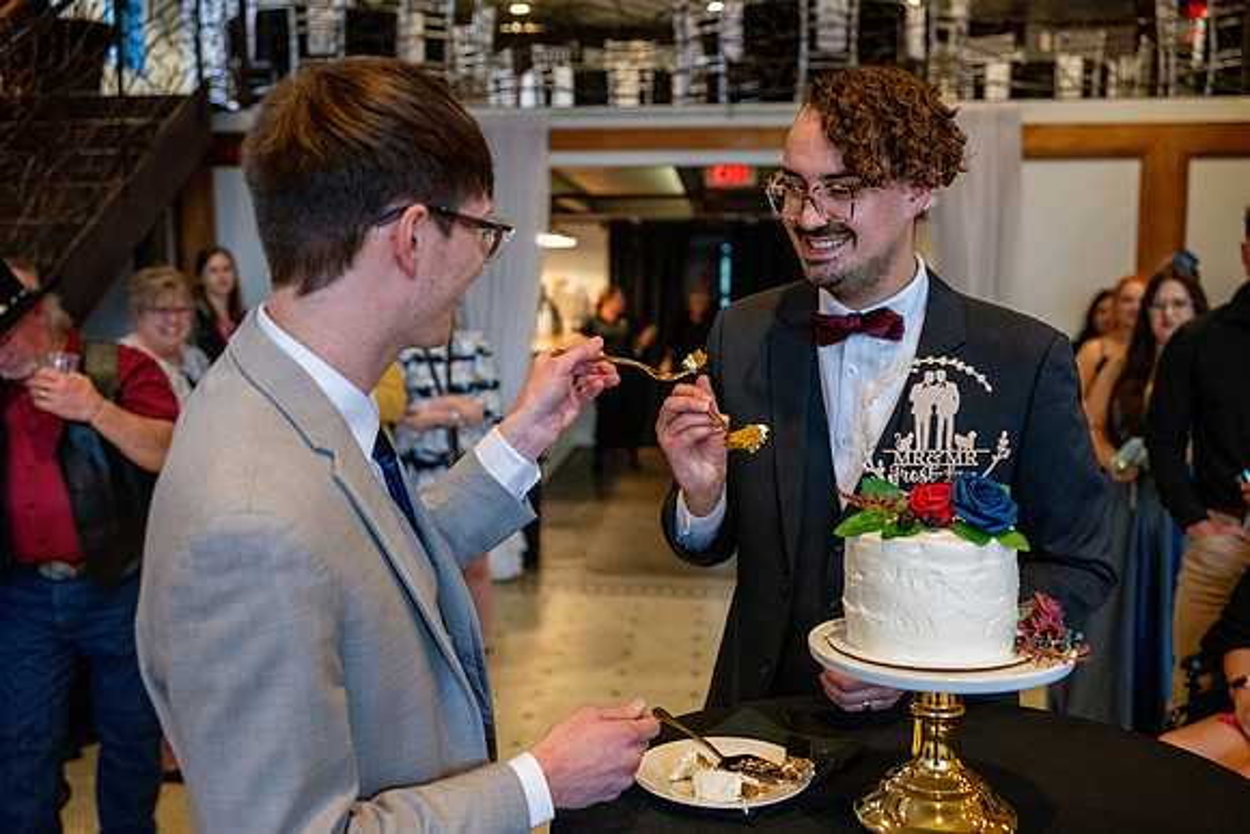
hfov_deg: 54.4
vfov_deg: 37.9
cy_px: 417
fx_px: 1216
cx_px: 625
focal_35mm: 35
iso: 5000
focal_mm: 35
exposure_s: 1/200
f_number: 2.8
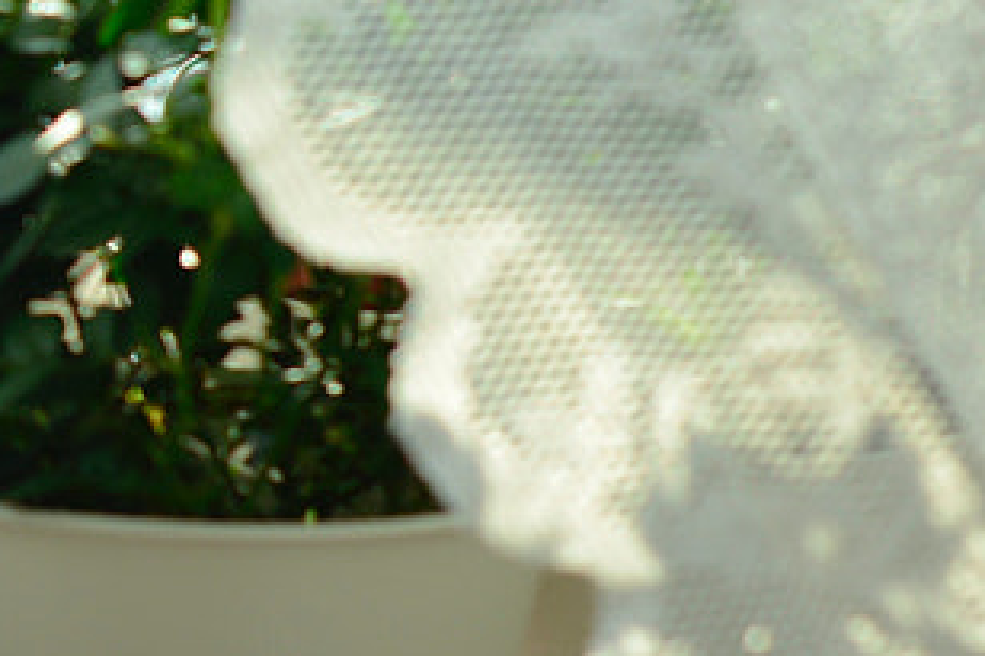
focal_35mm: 260
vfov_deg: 5.3
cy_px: -34
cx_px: -825
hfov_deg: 7.7
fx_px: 7110
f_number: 3.2
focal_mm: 50
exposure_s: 1/200
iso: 100
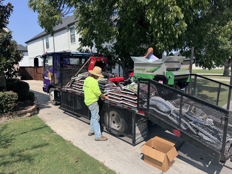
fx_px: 161
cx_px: 116
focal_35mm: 24
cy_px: 87
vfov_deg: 56.8
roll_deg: +0.5
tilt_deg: -7.8
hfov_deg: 71.6
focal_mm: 6.76
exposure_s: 1/4049
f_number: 1.78
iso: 80
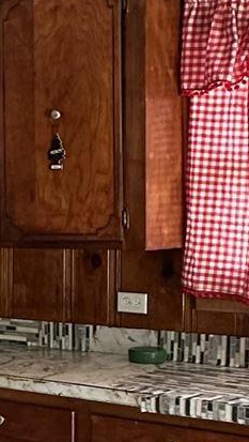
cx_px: -93
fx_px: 995
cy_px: 260
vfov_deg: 25.0
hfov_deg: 13.6
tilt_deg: -2.0
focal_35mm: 85
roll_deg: -0.4
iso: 250
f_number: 2.2
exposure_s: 1/60
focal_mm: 2.22
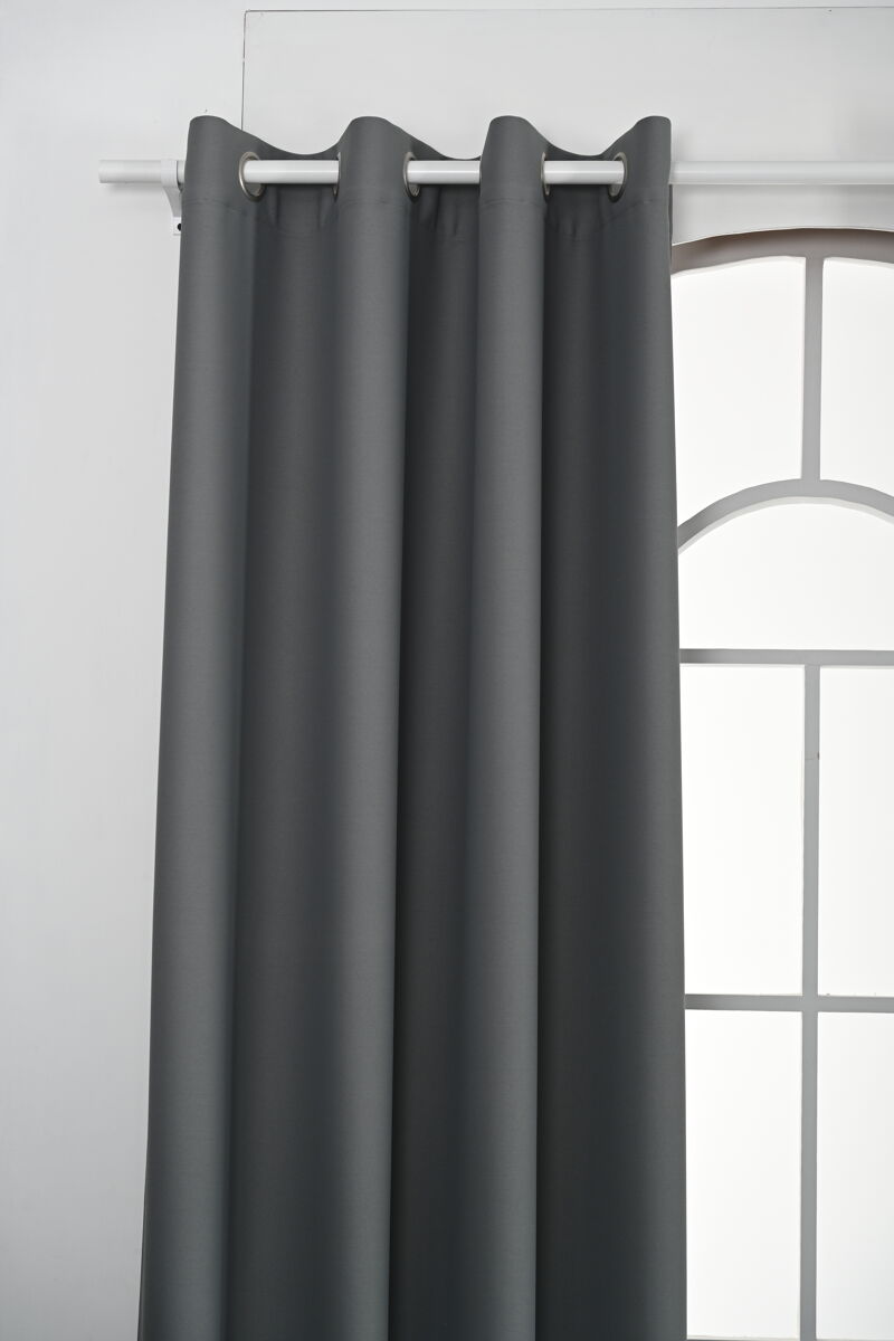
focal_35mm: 71
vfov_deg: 28.5
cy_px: 670
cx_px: 447
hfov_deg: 19.2
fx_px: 2645
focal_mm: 71
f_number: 5.6
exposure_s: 1/100
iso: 400
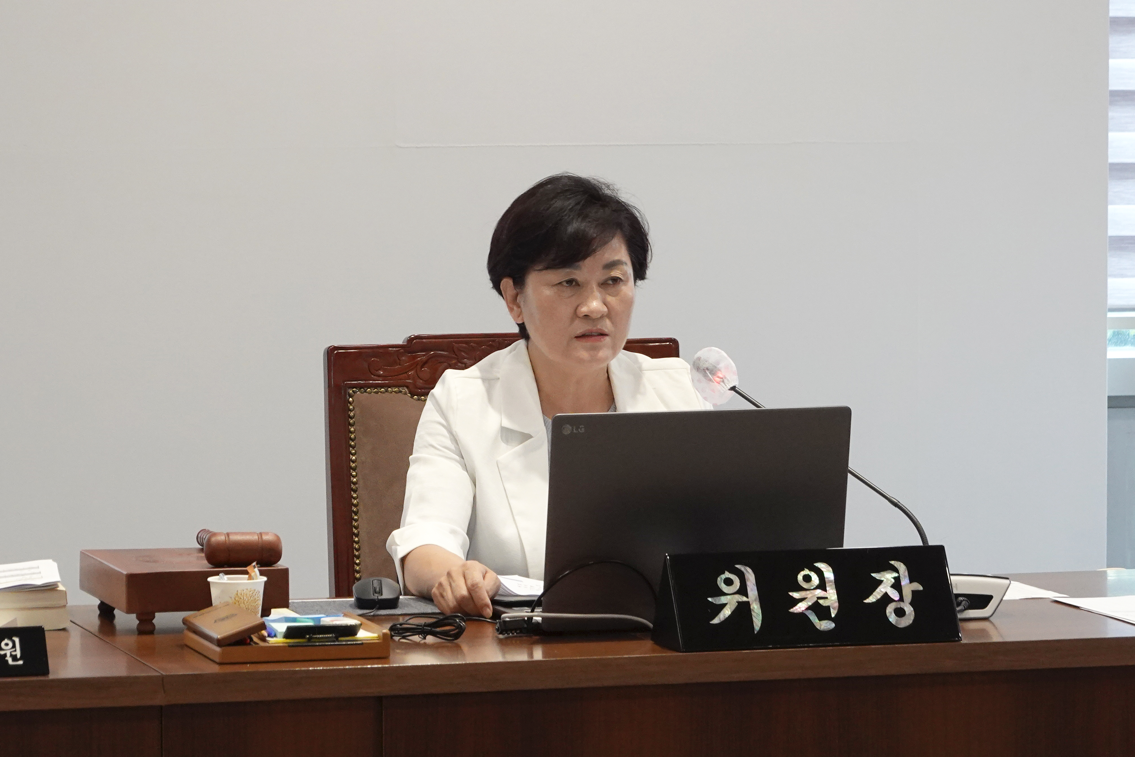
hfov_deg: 15.9
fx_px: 4067
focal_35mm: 129
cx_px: 568
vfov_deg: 10.6
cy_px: 378
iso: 800
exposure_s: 1/100
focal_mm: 46.97
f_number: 4.5
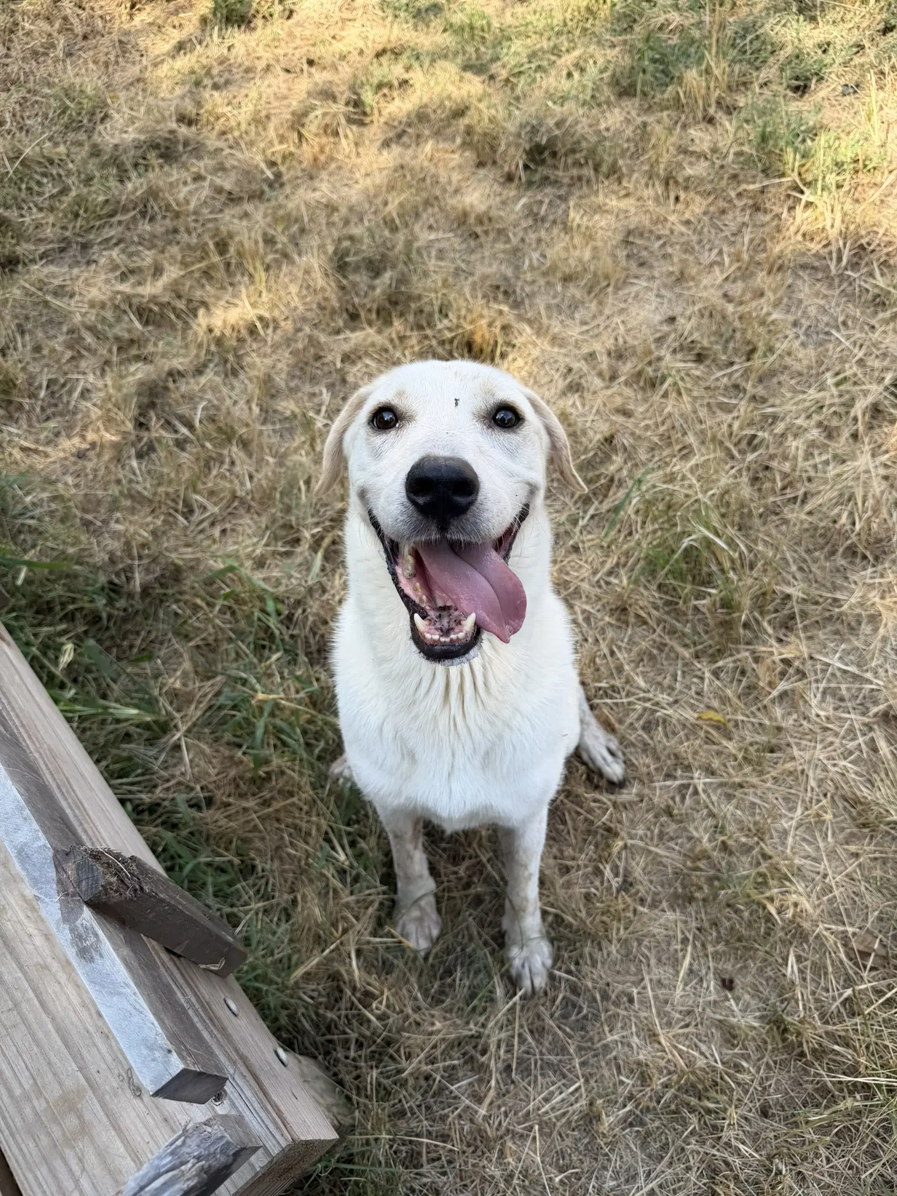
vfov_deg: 71.6
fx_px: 829
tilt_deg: -56.5
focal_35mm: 24
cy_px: 598
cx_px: 448
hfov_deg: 56.8
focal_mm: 6.76
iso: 80
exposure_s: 1/992
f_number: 1.78
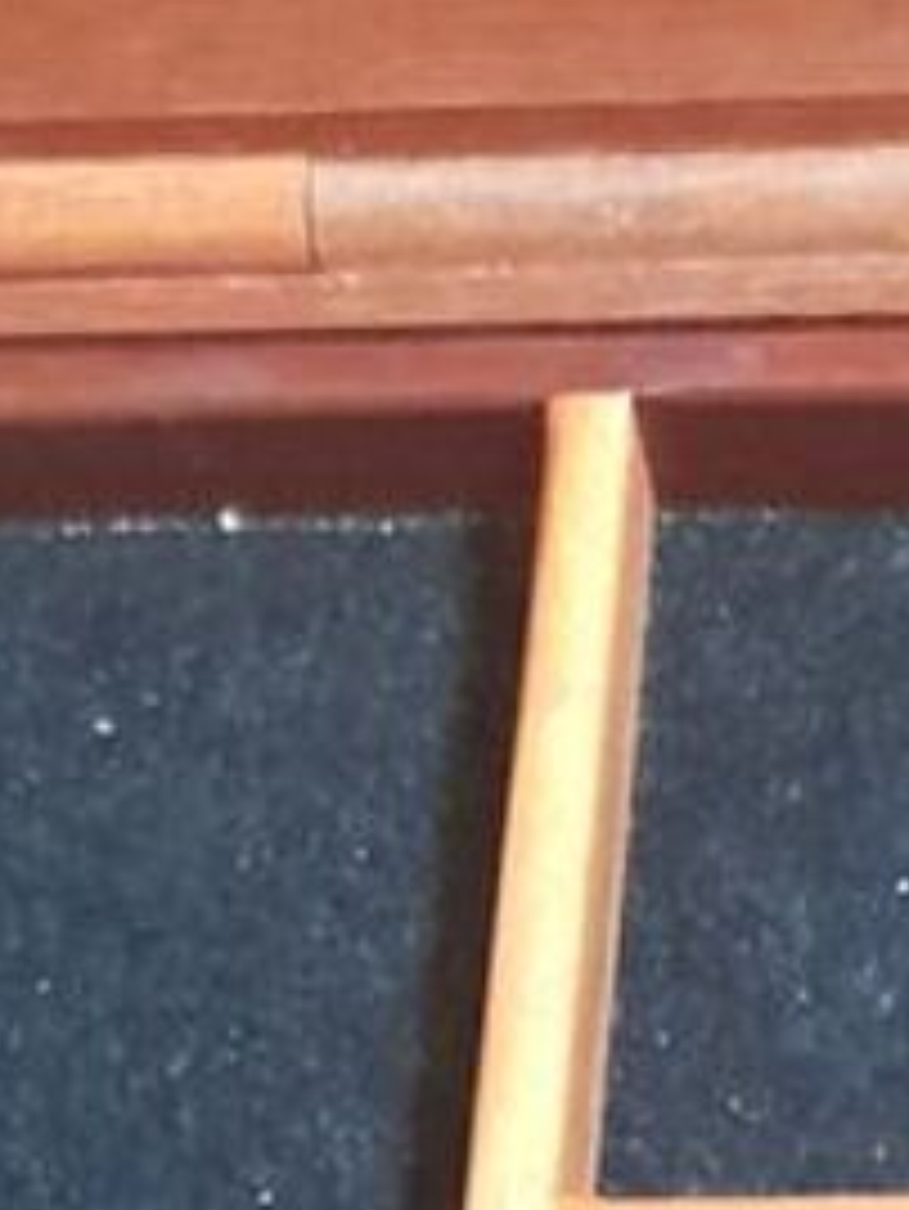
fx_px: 4338
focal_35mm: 124
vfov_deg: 15.8
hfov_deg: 11.8
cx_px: 1040
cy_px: 322
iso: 640
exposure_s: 1/10
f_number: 2
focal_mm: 4.6
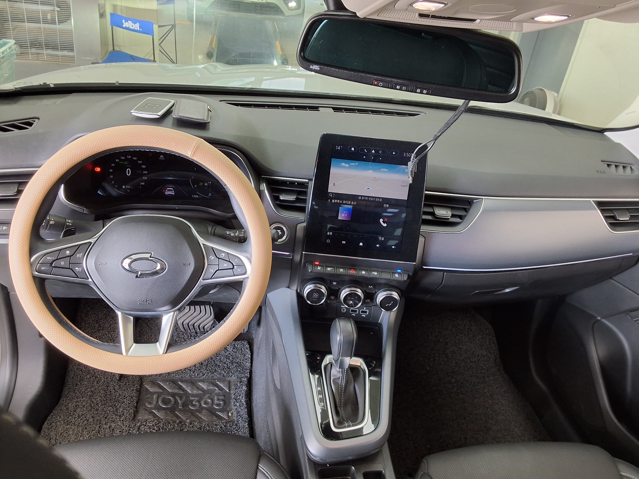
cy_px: 240
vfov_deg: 49.7
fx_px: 517
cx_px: 320
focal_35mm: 28
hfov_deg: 63.4
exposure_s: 1/40
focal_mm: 2.91
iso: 160
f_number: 1.9
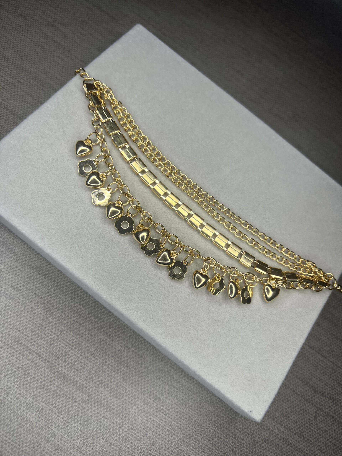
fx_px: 343
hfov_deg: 53.1
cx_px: 171
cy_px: 228
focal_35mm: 26
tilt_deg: -69.8
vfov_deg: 67.3
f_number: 1.5
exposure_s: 1/120
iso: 32
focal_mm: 5.7
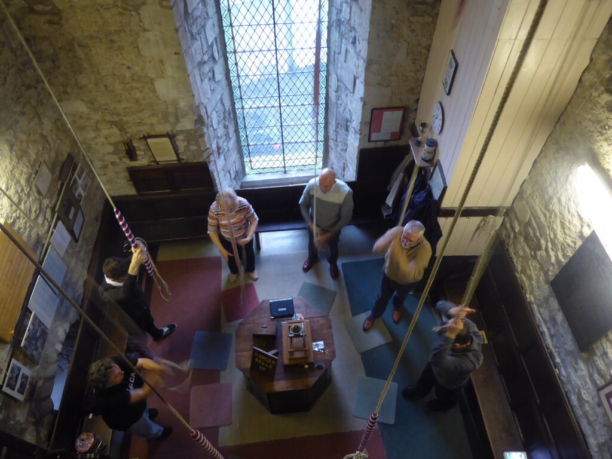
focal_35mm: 25
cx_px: 306
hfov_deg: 69.4
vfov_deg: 54.9
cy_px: 230
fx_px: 442
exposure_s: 1/10
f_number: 3.3
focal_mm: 4.3
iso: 400
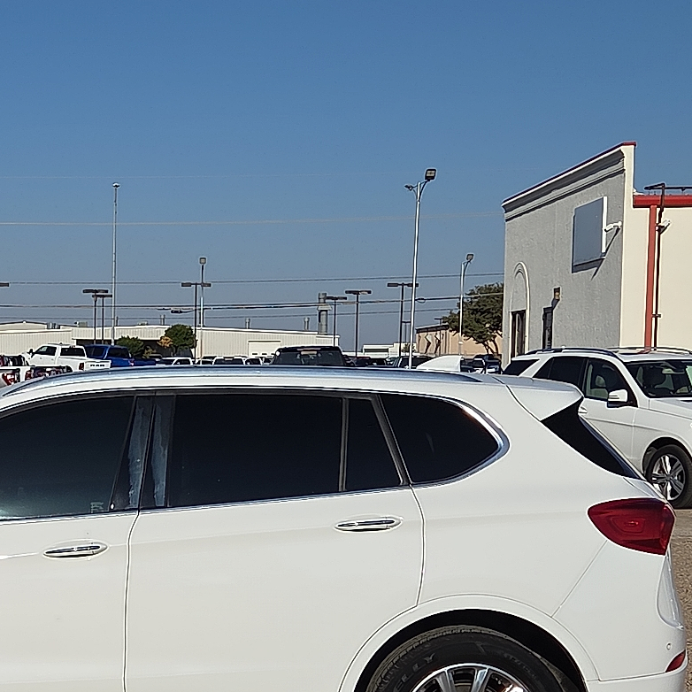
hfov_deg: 22.2
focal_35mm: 76
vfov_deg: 22.6
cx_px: 73
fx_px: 1719
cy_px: 515
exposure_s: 1/10000
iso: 47
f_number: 1.8
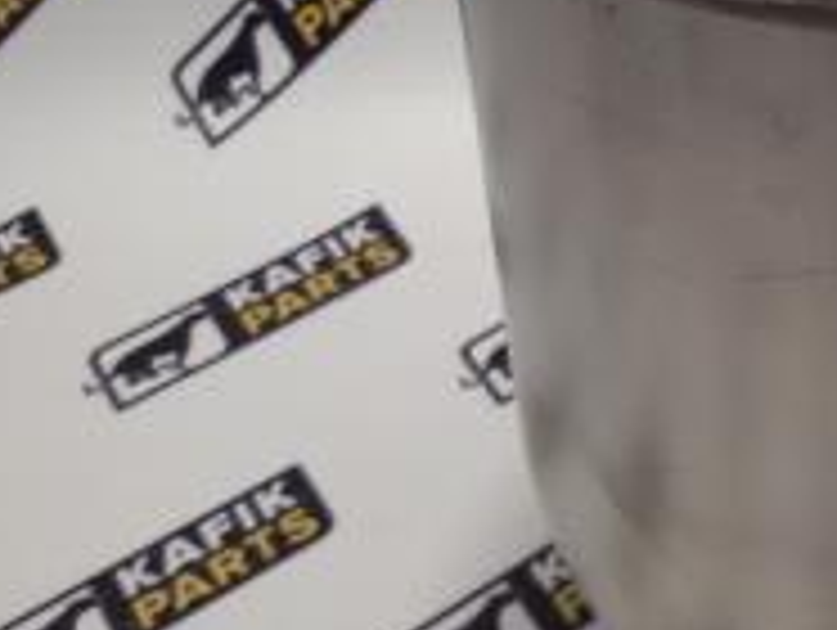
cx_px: 972
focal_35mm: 90
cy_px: 196
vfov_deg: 16.4
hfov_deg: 20.5
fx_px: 2179
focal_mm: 2.93
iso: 40
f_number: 2.4
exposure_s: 1/50
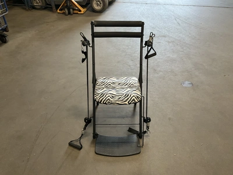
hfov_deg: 61.7
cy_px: 88
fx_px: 195
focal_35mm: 29
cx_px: 116
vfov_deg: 48.2
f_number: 1.8
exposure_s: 1/60
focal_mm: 3
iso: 200
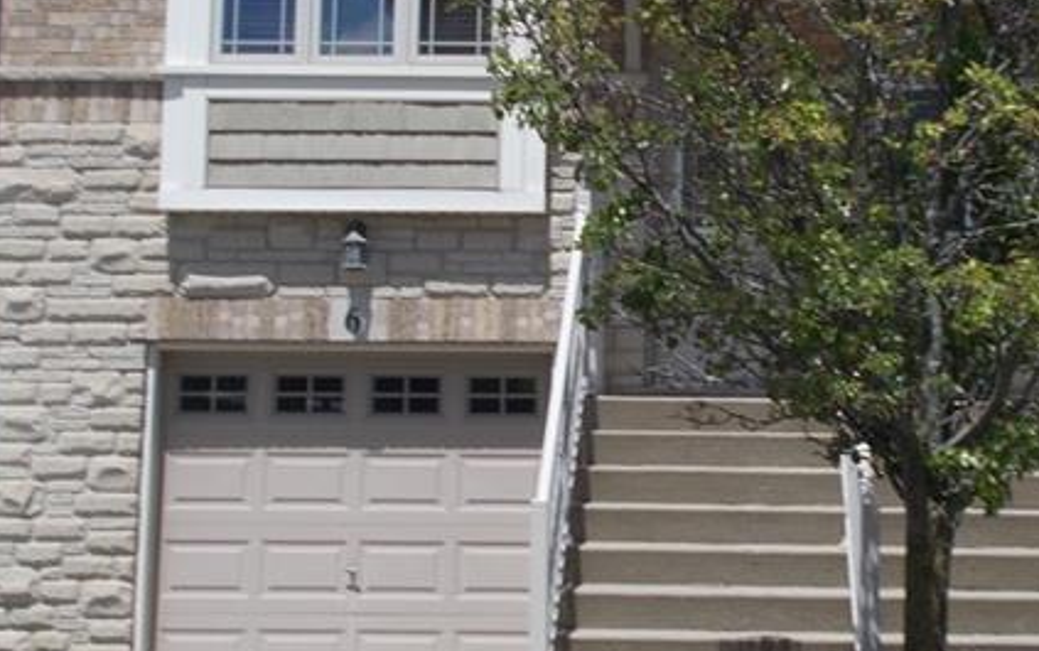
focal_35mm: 75
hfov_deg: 27.3
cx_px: 700
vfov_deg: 17.4
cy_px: 219
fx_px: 2125
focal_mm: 6.9
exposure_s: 1/125
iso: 80
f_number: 9.8
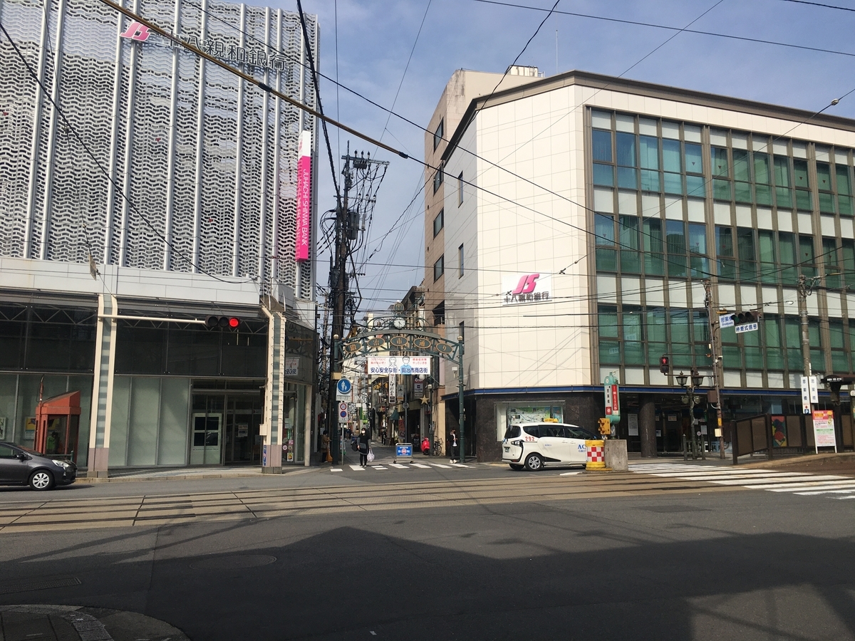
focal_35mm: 29
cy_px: 320
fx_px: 716
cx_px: 428
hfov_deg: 61.7
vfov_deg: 48.2
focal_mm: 4.15
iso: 25
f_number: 2.2
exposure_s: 1/2481
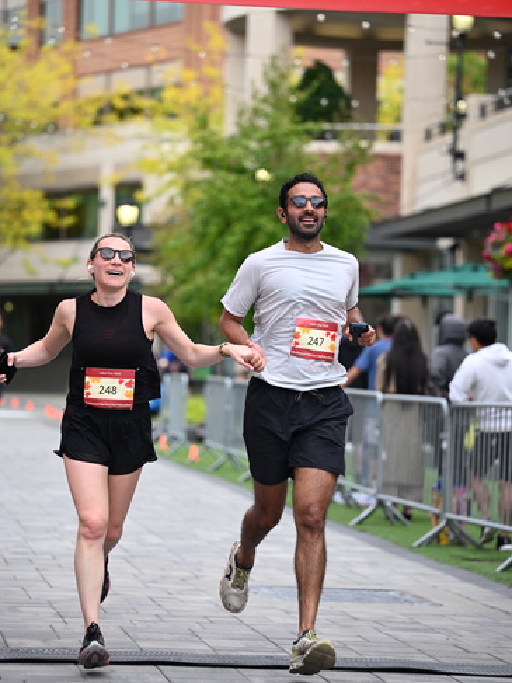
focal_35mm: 125
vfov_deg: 15.8
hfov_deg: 11.9
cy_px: 316
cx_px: 256
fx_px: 2466
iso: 640
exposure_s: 1/2000
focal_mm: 115
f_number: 2.8
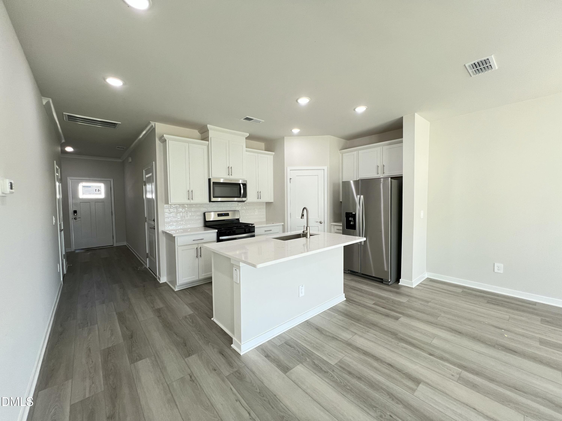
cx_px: 281
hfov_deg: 106.2
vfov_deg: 89.9
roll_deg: +0.8
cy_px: 210
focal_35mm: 13
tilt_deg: -2.6
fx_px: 211
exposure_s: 1/120
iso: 100
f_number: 1.8
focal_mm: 1.57
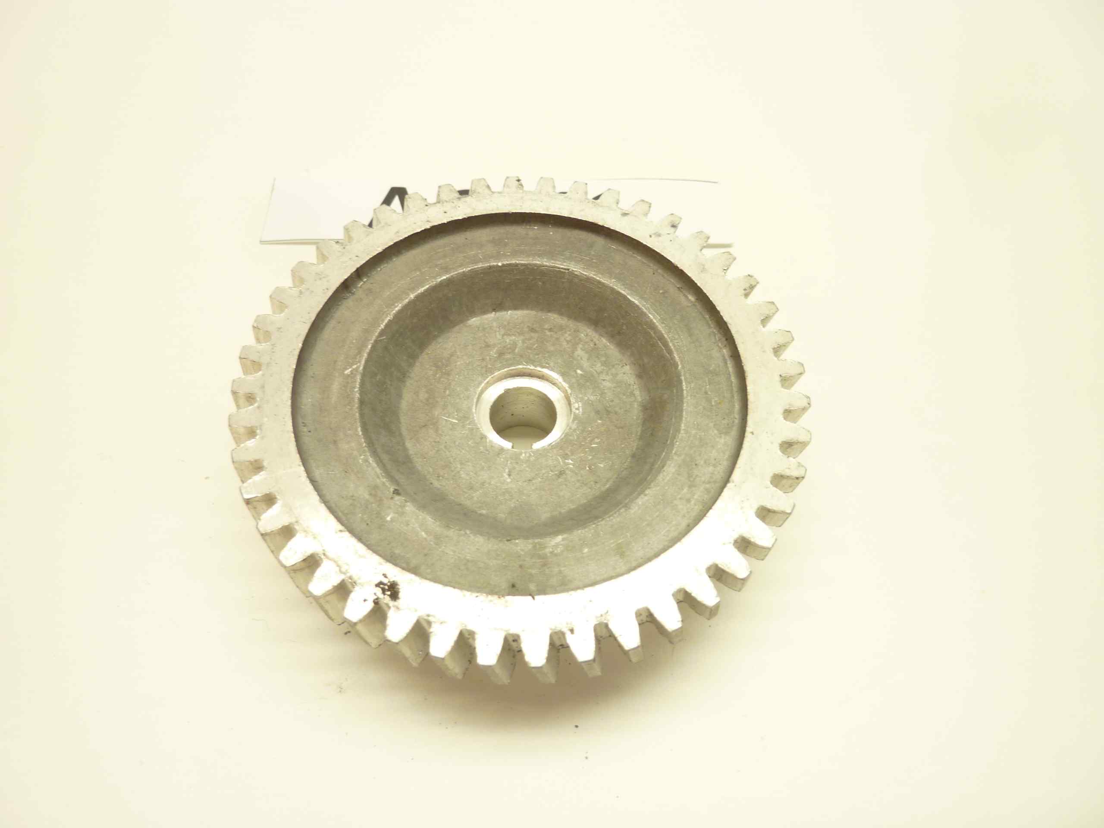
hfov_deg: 69.4
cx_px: 552
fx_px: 797
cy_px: 414
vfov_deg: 54.9
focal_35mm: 25
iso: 80
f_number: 3.3
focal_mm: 4.1
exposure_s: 1/13
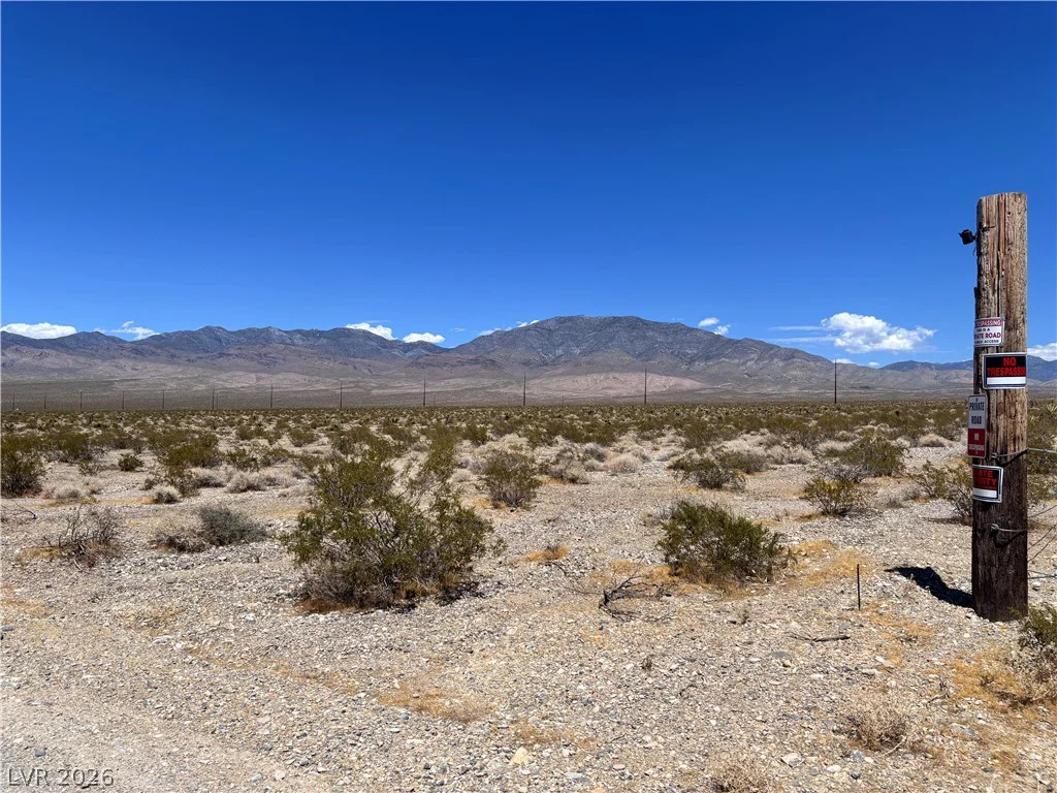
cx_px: 528
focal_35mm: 26
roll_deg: -1.7
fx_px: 794
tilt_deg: +1.4
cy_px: 396
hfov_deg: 67.3
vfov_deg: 53.1
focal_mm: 5.96
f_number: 1.6
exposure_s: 1/5076
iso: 50
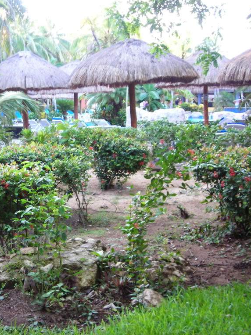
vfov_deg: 37.5
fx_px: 493
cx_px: 45
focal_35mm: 51
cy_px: 167
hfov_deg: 27.9
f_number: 3.2
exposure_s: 1/42.2
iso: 200
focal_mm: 6.3
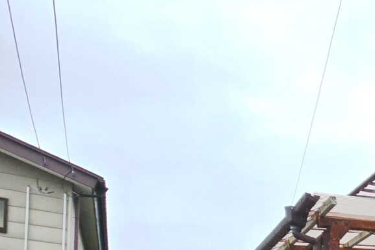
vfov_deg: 23.9
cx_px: 618
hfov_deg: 25.4
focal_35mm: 45
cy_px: 372
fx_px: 469
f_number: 2.2
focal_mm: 2.2
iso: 50
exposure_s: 1/1904
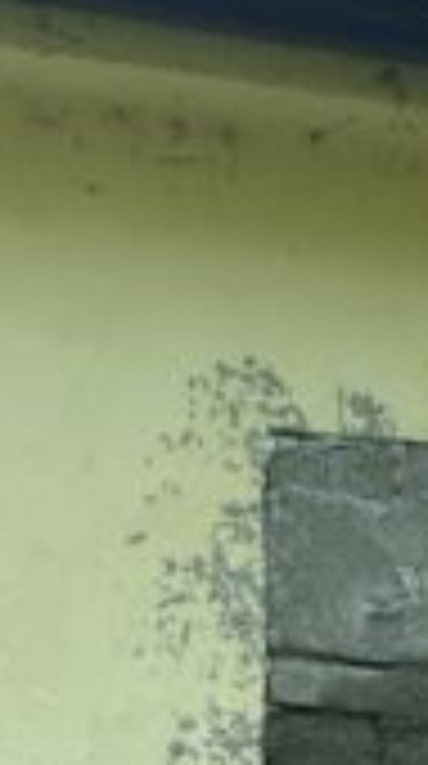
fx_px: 3467
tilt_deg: +1.7
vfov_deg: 12.0
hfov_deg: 7.1
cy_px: 1143
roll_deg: -0.3
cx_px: 275
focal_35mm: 171
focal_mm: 4.25
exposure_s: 1/203
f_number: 1.8
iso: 32
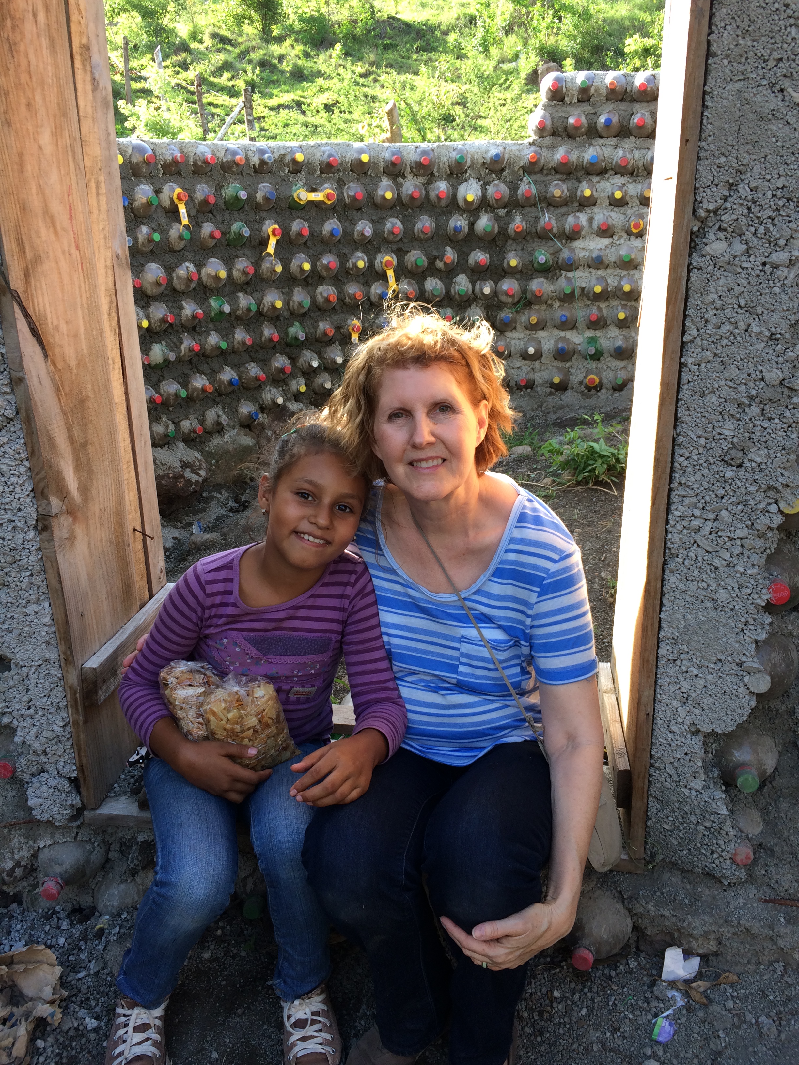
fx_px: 923
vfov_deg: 60.0
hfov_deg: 46.8
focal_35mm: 30
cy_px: 532
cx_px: 400
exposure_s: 1/120
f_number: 2.2
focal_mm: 4.12
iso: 40
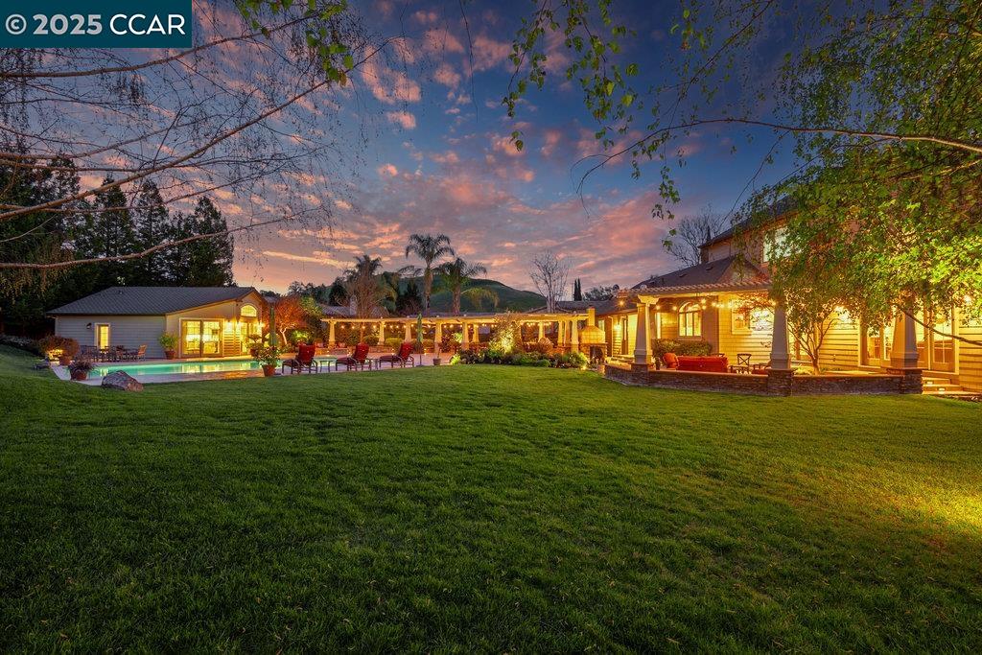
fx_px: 436
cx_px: 491
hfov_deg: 96.7
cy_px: 328
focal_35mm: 16
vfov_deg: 73.8
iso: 320
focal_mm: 16
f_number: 8
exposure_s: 1.6
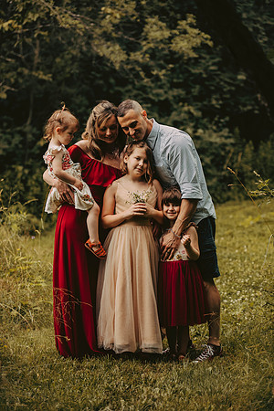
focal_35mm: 102
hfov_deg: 13.4
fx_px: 1164
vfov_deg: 20.0
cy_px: 206
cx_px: 137
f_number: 2.8
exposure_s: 1/1250
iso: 640
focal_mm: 102
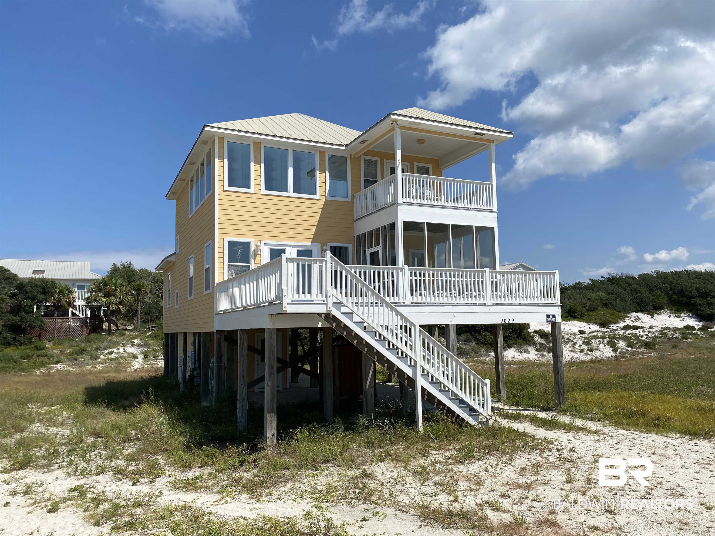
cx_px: 358
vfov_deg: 53.1
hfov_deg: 67.3
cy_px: 268
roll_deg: +1.0
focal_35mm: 26
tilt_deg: +4.7
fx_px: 537
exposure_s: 1/4808
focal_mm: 4.25
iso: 32
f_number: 1.8
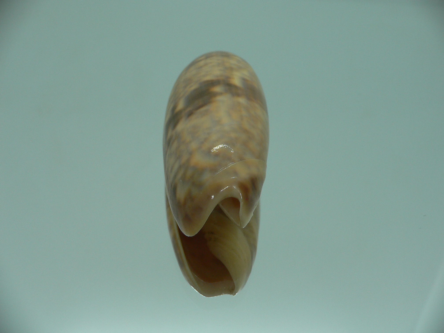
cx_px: 222
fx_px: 449
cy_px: 166
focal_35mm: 35
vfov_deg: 40.7
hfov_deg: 52.6
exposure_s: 1/80
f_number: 2.8
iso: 80
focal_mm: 4.6
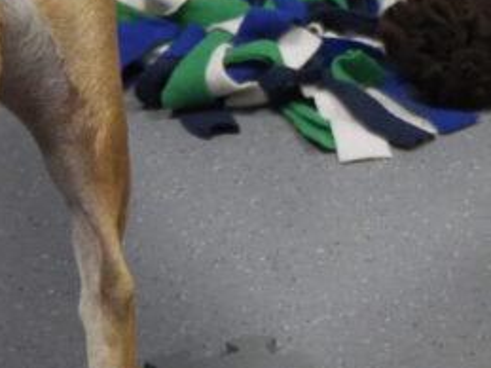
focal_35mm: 198
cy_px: -180
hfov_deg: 9.5
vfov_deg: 7.4
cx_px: 870
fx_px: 2807
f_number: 4.6
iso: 3200
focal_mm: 25
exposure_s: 1/125
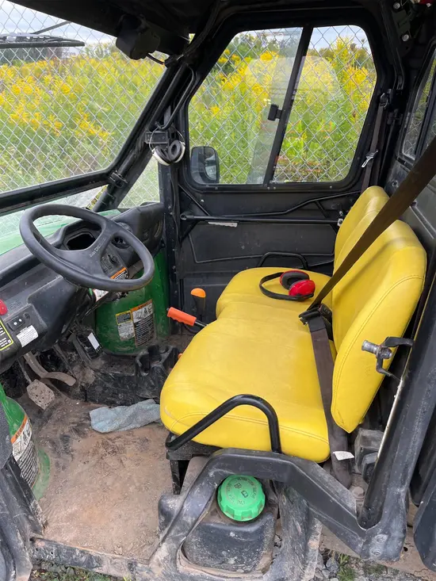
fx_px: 437
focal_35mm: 26
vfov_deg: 67.3
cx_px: 218
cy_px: 290
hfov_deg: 53.1
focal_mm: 5.1
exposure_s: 1/207
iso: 40
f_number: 1.6
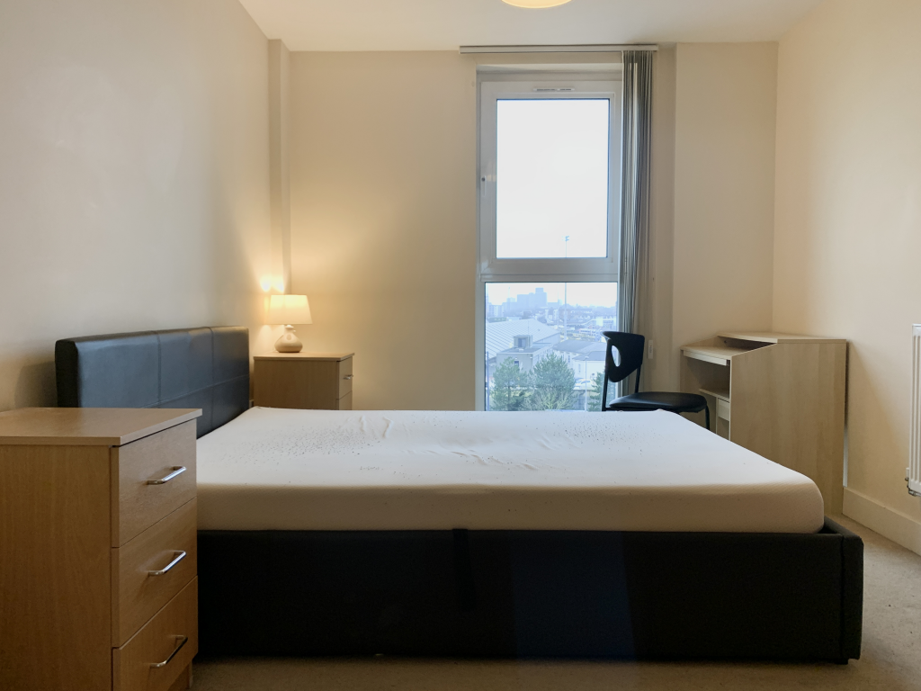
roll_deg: -0.7
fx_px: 692
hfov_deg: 67.3
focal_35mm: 26
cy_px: 346
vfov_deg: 53.1
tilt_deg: -2.6
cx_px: 460
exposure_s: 1/50
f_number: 1.8
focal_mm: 4.25
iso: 100
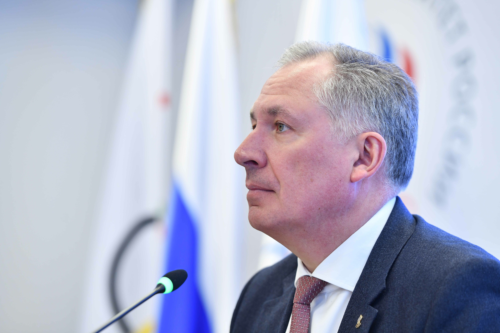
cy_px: 166
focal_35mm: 145
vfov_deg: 9.5
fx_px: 2014
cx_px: 250
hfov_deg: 14.2
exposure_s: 1/160
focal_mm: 145
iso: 1100
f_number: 4
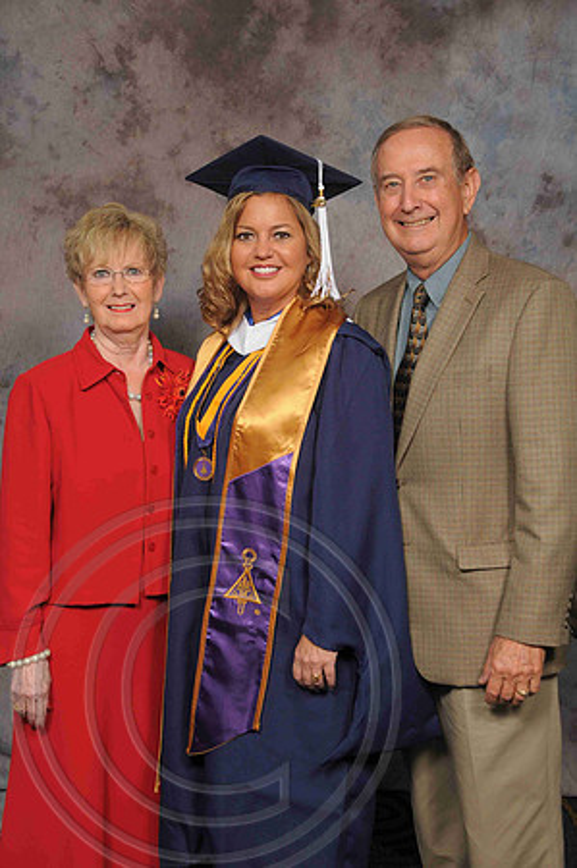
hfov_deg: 28.0
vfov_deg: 41.2
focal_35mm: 48
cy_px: 434
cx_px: 288
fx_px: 1157
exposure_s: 1/125
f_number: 5.6
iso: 250
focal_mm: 32
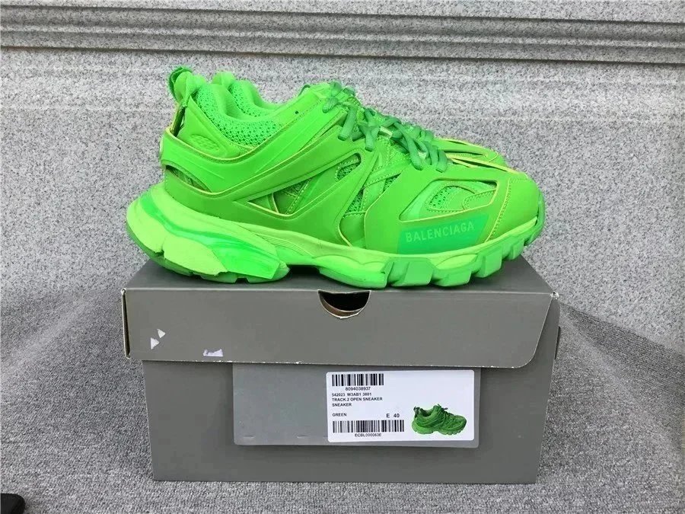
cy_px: 257
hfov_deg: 58.4
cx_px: 342
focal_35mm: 31
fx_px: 613
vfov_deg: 45.4
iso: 25
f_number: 2.4
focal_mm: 3.3
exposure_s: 1/218
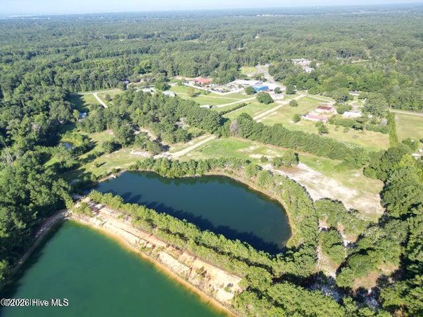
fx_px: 293
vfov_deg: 56.8
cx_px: 212
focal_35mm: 24
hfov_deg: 71.6
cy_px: 158
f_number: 1.7
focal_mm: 6.72
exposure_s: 1/1000
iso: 100
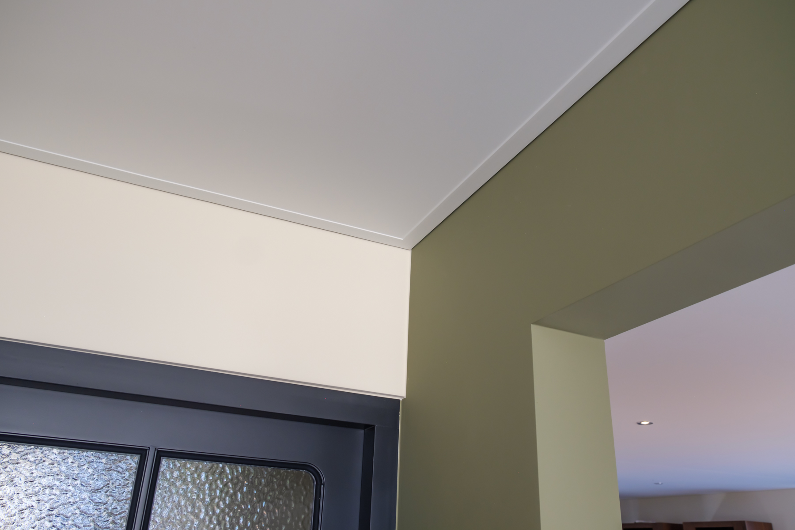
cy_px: 265
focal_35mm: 27
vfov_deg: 47.9
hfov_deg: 67.4
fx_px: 596
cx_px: 398
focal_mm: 18
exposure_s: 1/50
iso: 320
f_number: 5
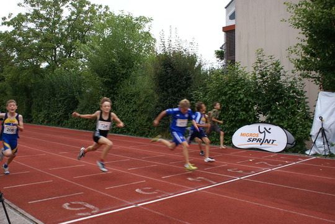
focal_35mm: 33
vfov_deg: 40.0
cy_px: 112
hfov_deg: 57.2
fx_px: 307
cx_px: 168
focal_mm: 22
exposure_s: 1/125
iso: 100
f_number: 4
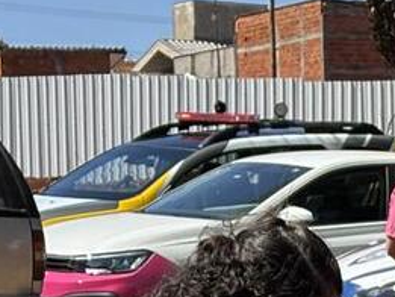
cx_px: 465
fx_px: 2728
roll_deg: +1.1
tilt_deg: -5.6
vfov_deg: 6.1
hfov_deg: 8.2
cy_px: 576
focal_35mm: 239
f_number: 1.6
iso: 32
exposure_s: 1/1328
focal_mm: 5.96
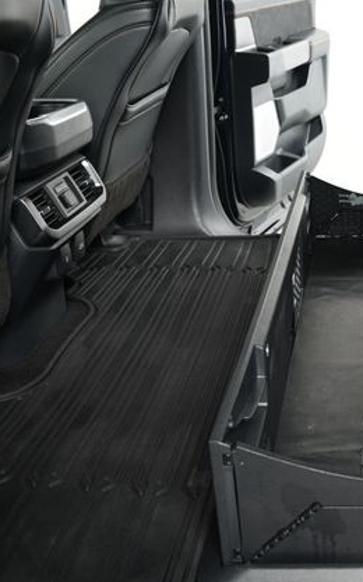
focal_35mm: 47
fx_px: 744
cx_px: 349
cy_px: 285
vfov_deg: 42.6
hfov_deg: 26.2
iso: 100
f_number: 3.5
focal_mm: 20
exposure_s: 1/160
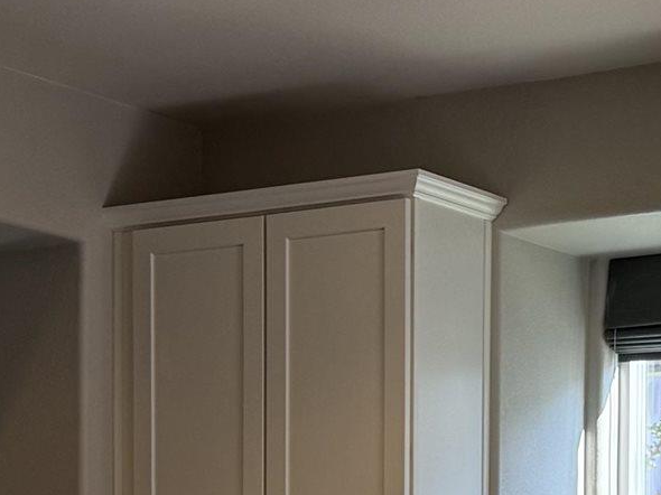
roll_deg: +0.0
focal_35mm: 125
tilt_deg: -1.1
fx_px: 2386
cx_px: 481
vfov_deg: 11.4
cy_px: 738
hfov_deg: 15.7
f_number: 1.78
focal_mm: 6.76
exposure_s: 1/298
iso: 100
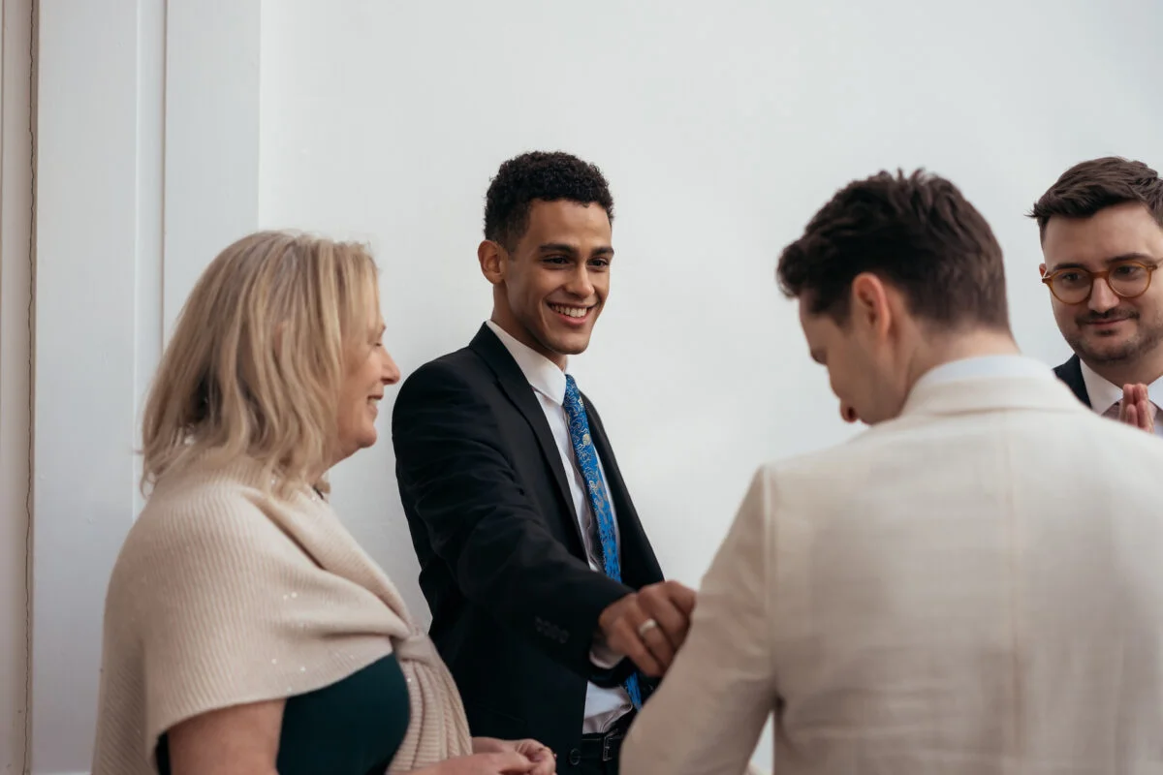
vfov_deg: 25.3
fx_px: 1729
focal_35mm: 54
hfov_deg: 37.2
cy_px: 368
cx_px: 551
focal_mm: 33
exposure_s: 1/500
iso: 125
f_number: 1.6
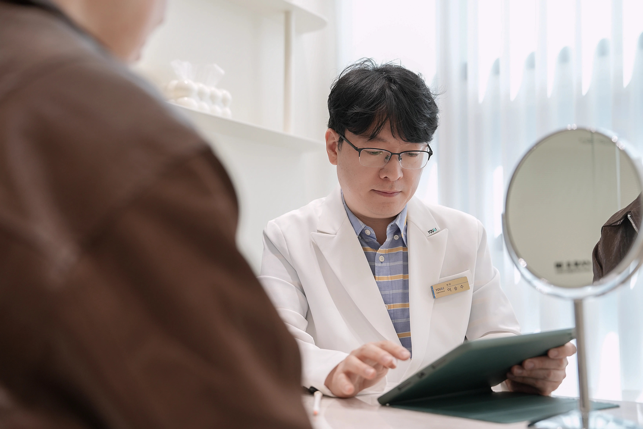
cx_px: 322
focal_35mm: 46
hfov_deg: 42.7
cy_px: 214
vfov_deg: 29.2
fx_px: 822
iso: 500
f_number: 2.8
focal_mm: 46
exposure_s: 1/160
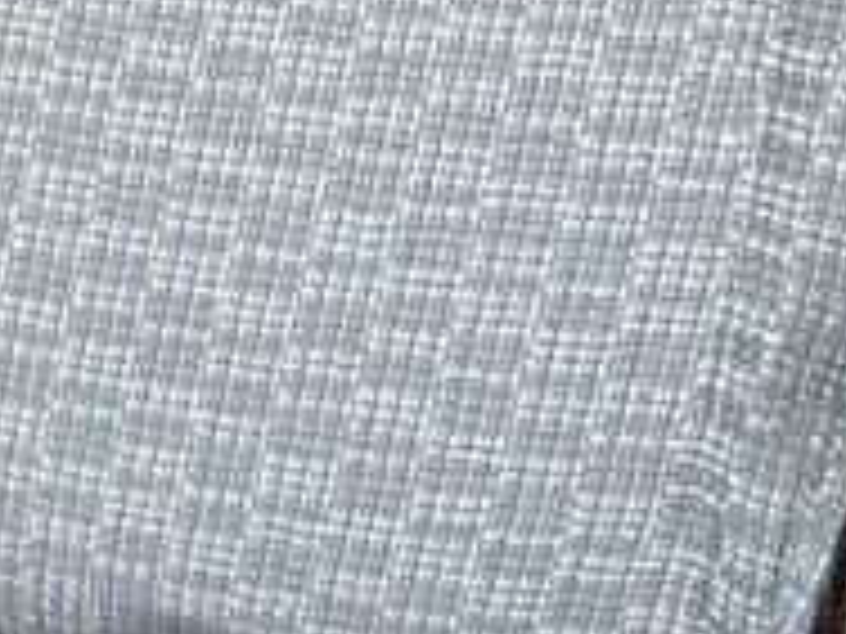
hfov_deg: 11.0
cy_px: 508
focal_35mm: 163
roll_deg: +1.6
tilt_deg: -26.6
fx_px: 3984
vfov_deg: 9.1
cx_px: -886
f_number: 1.78
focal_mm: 6.76
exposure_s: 1/82
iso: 200
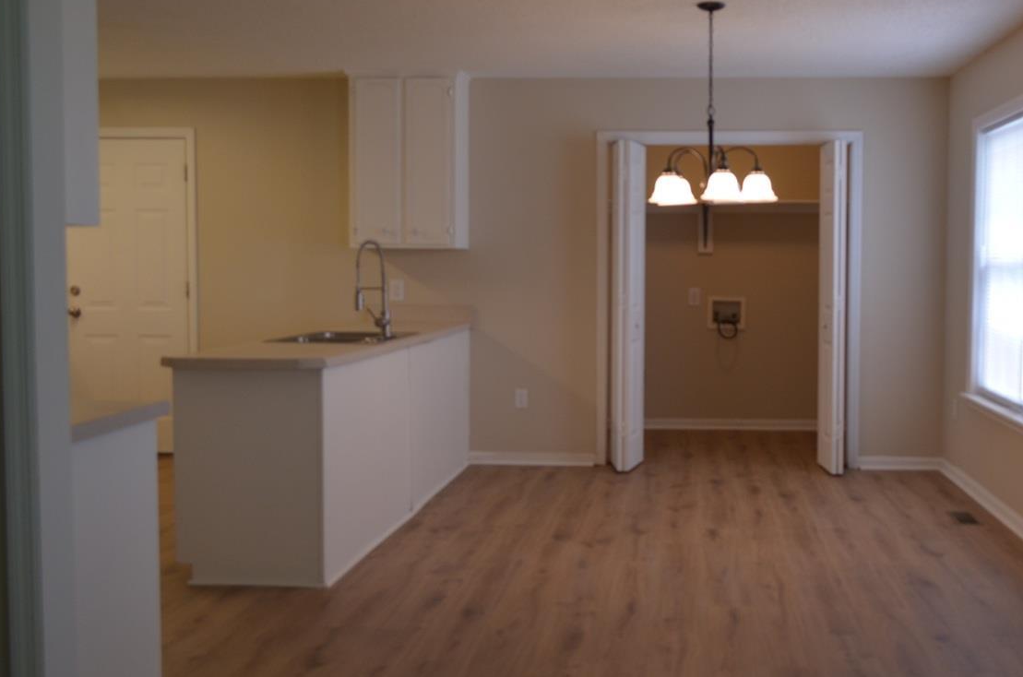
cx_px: 643
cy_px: 311
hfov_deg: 52.6
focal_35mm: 36
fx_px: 1021
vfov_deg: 36.7
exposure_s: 1/125
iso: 400
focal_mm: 18
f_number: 3.5
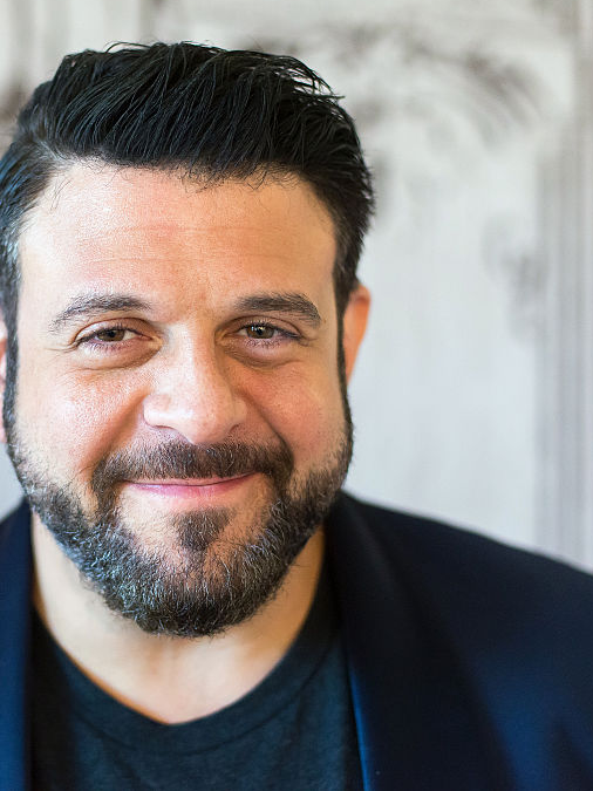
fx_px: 1668
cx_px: 113
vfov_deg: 26.7
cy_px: 393
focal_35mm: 73
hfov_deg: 19.9
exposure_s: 1/160
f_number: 2.2
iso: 2000
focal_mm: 50
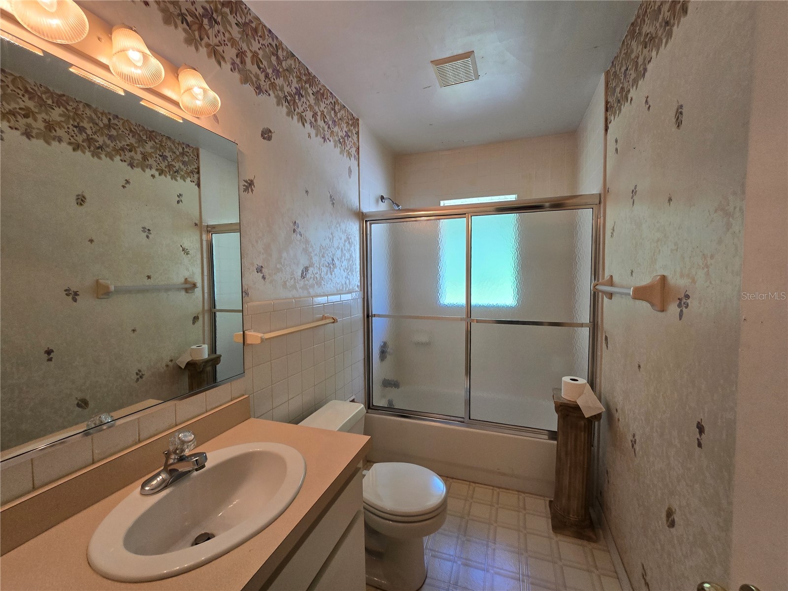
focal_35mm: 13
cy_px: 296
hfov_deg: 106.2
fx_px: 296
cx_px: 394
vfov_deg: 89.9
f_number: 2.2
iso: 80
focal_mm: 2.2
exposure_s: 1/60
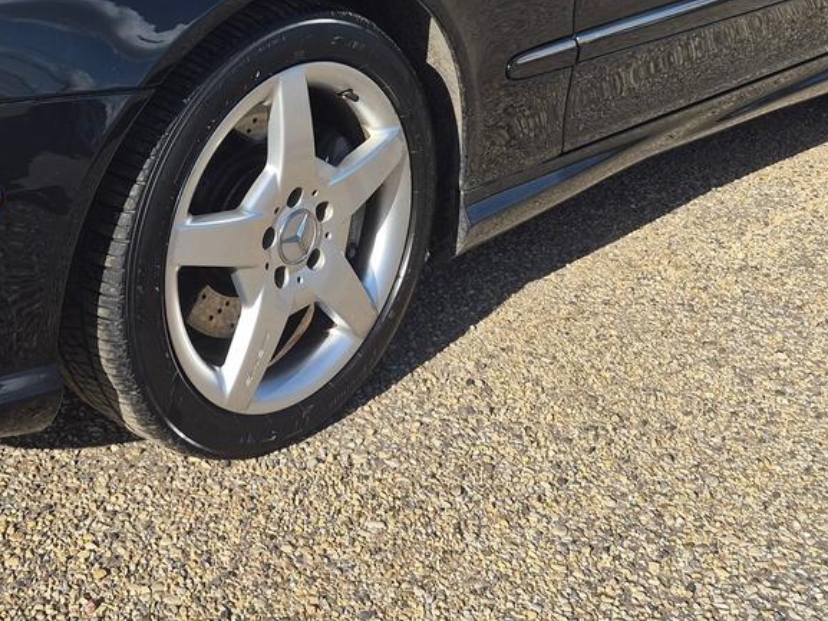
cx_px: 194
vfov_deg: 27.2
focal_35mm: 51
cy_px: 27
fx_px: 1220
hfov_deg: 36.5
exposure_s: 1/4416
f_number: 1.8
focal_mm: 5.4
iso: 80
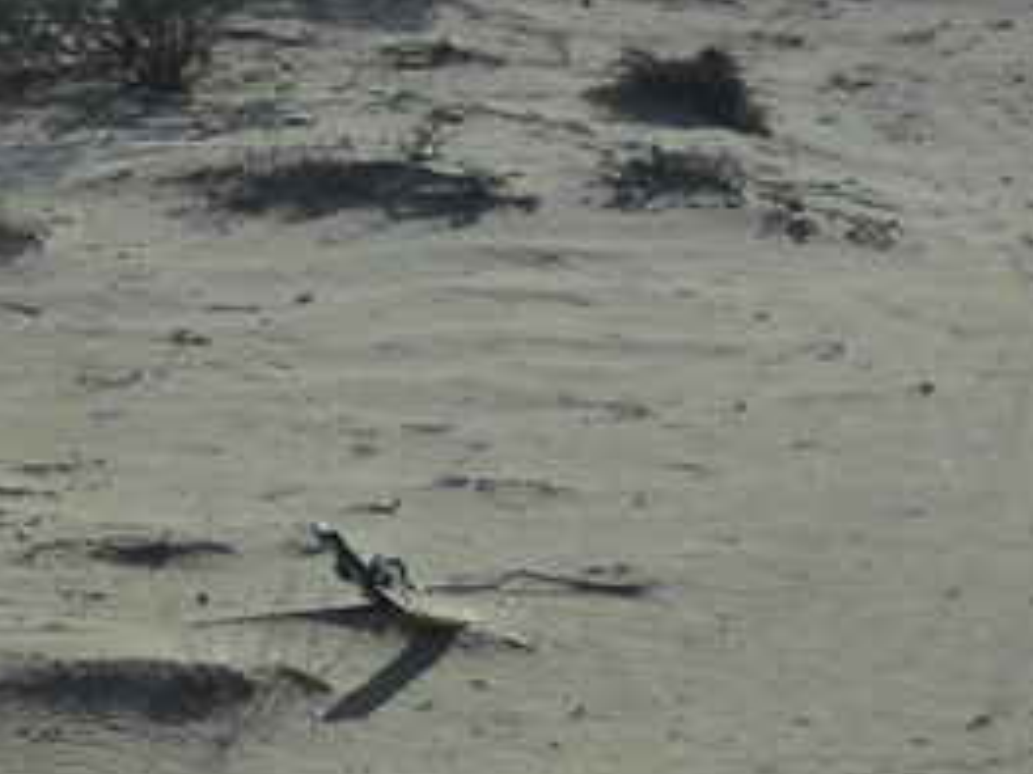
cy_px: 460
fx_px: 4415
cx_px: 55
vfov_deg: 10.0
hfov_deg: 13.2
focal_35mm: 148
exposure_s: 1/500
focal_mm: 6.2
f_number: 8
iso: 100
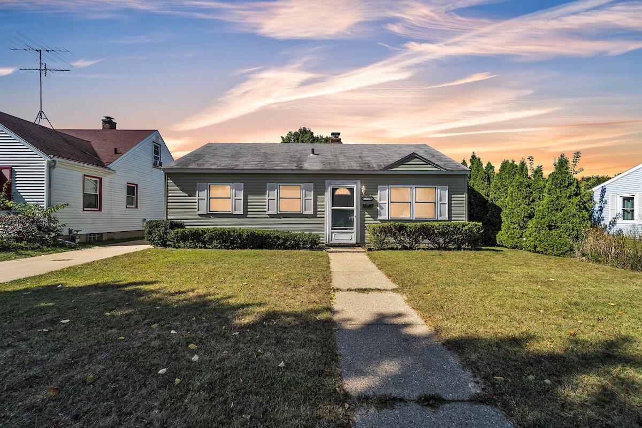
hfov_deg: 104.3
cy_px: 214
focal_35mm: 14
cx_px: 321
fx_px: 250
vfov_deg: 81.2
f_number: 9
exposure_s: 1/100
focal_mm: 14
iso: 100
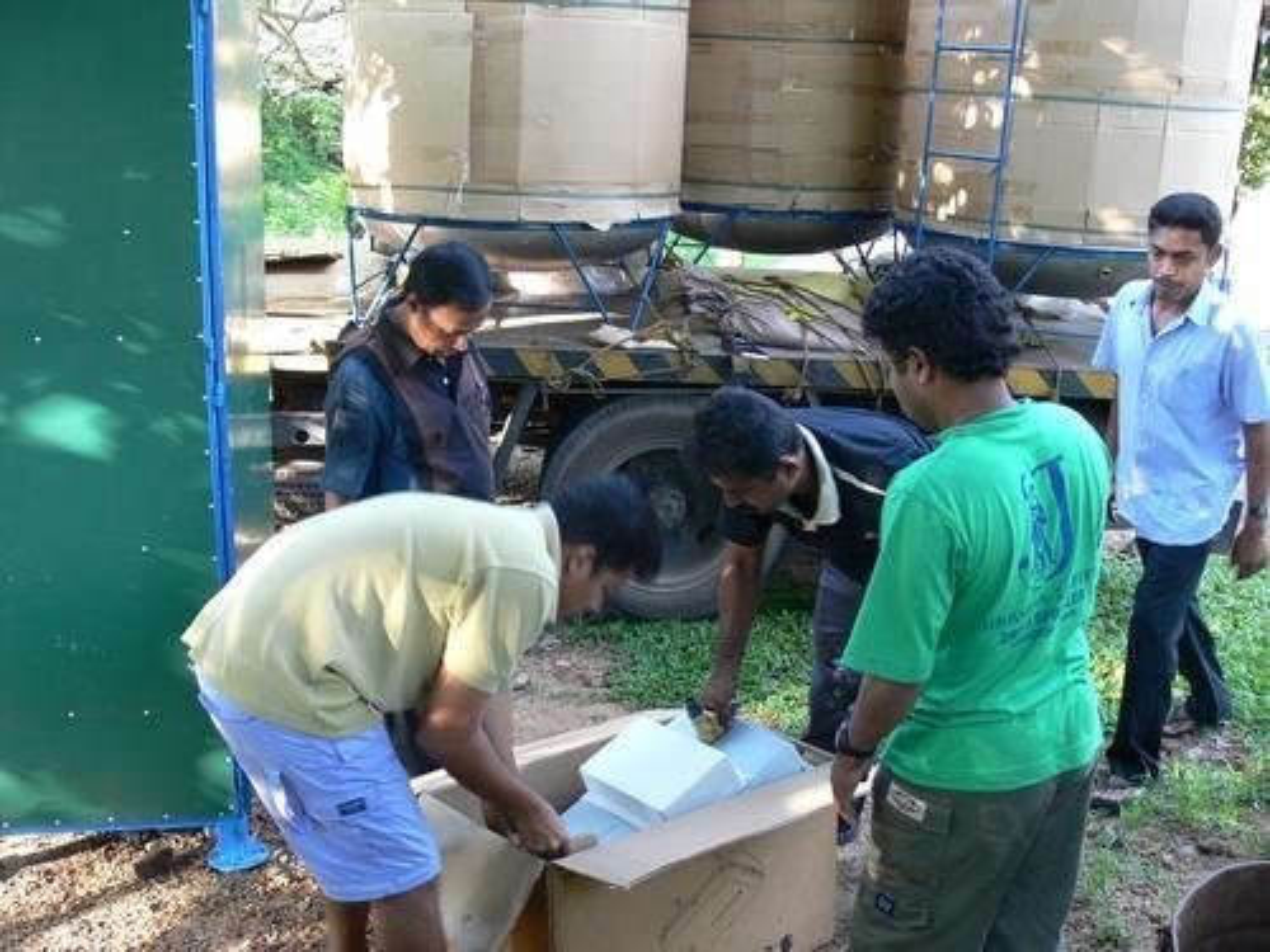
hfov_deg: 52.6
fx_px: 1284
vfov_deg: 40.7
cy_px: 476
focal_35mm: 35
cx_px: 635
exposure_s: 1/30
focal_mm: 7.5
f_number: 2.8
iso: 100
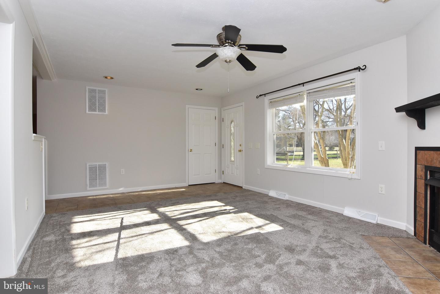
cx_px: 220
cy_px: 147
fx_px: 220
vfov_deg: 67.5
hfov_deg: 90.0
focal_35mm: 18
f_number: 11
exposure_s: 1/125
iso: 800
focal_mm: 12
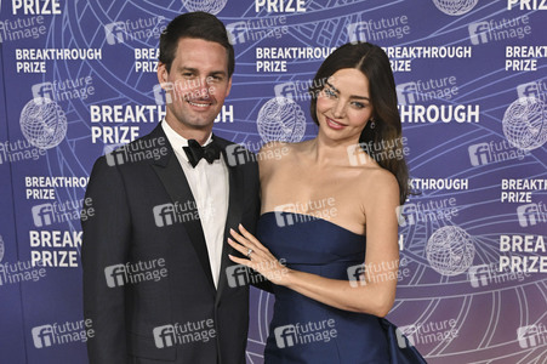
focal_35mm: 43
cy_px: 182
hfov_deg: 45.5
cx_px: 274
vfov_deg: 31.1
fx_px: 653
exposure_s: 1/320
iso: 2000
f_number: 4
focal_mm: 43
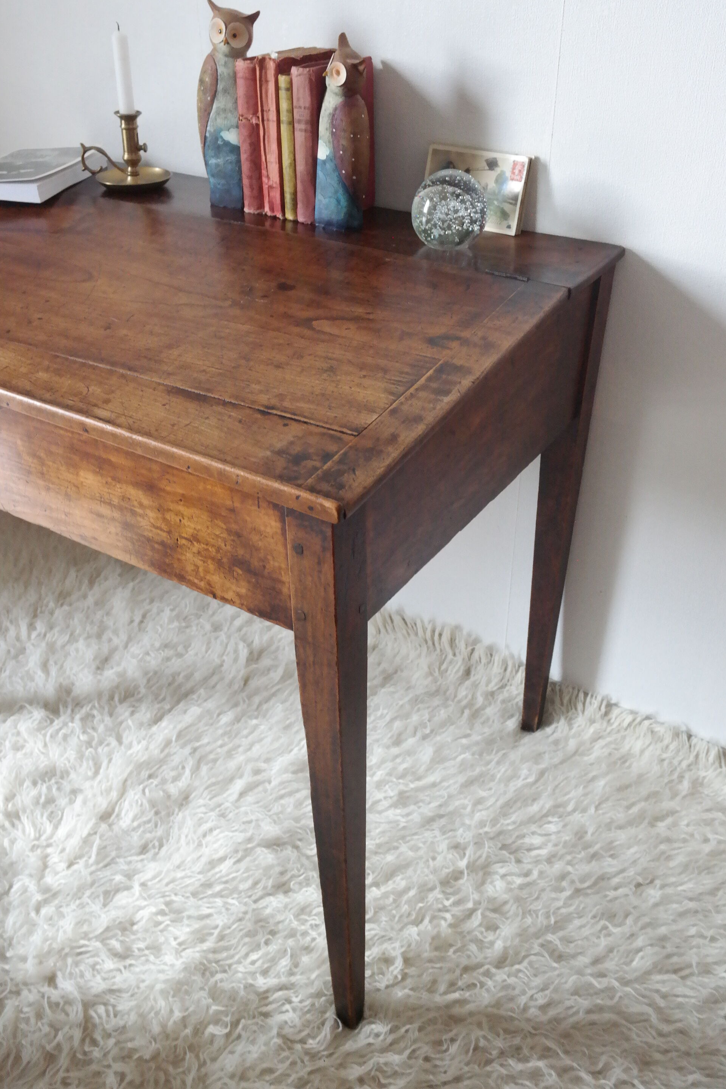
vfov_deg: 60.3
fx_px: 938
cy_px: 541
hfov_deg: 42.3
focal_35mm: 31
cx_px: 360
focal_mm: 20
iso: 3200
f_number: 5.6
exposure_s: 1/30
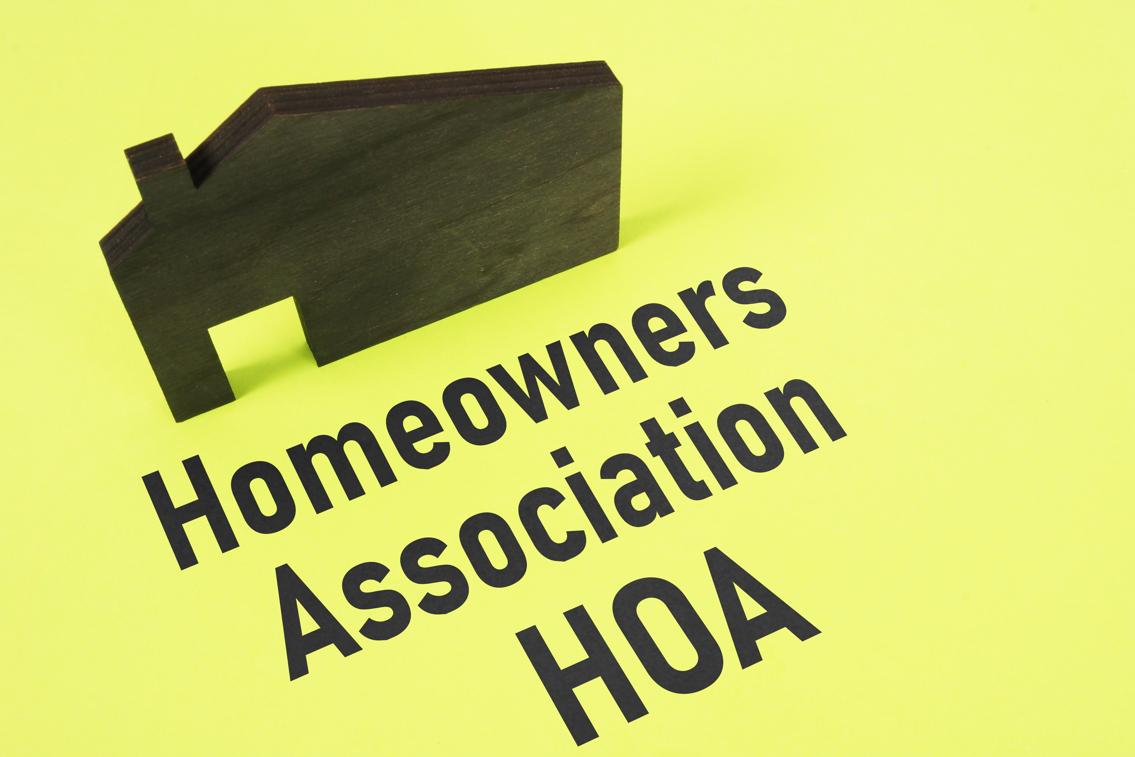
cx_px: 568
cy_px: 378
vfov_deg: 29.9
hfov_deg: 43.6
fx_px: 1419
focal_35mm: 45
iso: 200
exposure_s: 1/1.25
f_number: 20
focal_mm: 30
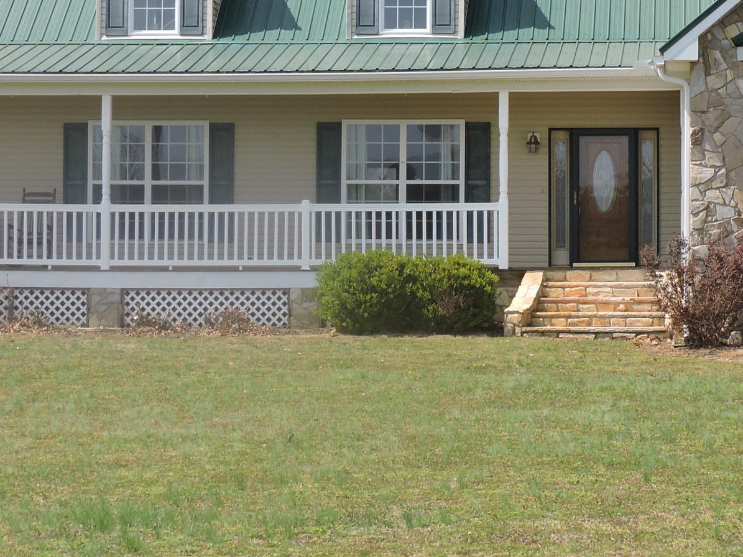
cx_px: 518
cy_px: 155
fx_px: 2533
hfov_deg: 16.6
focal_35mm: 118
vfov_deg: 12.5
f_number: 3.5
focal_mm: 8.4
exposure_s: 1/800
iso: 100
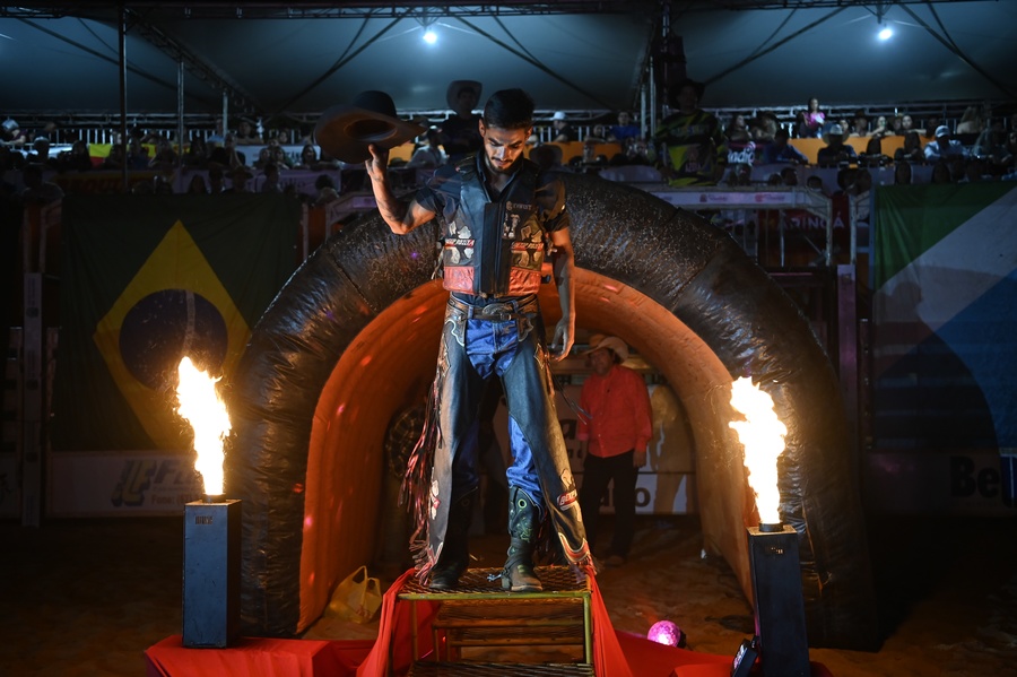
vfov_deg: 29.8
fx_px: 1270
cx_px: 508
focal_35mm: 45
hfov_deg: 43.6
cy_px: 338
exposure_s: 1/125
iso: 1600
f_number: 2.8
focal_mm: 45
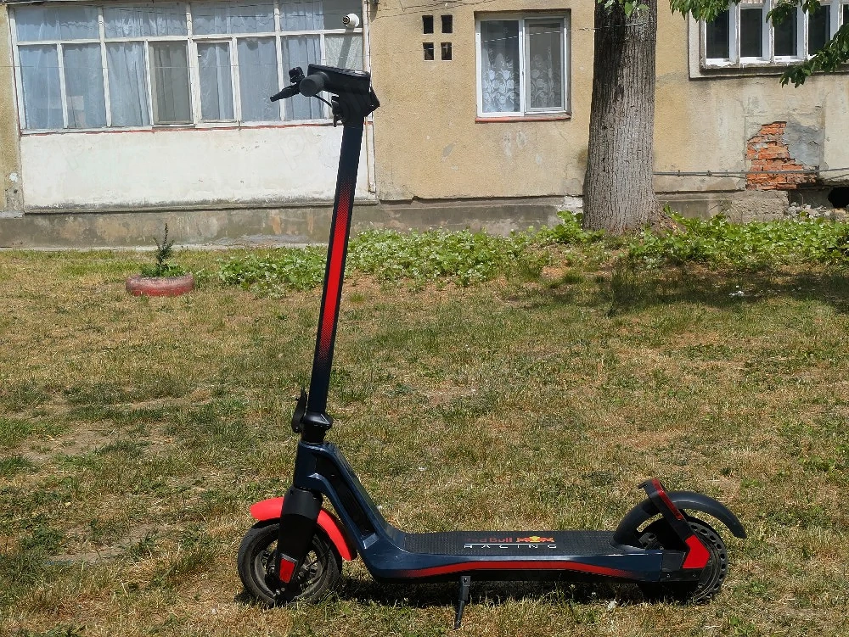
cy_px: 318
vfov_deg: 28.6
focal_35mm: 51
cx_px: 424
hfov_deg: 37.5
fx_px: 1251
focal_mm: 5.43
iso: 49
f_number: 1.89
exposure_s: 1/3333
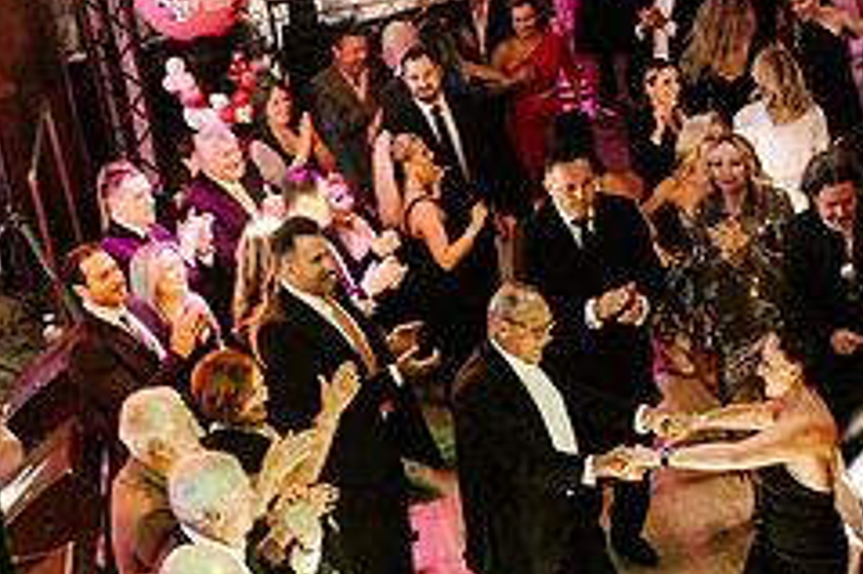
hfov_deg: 23.6
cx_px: 668
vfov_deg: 16.0
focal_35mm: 85
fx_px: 2036
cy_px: 359
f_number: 2.8
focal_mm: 35
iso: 2500
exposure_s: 1/200
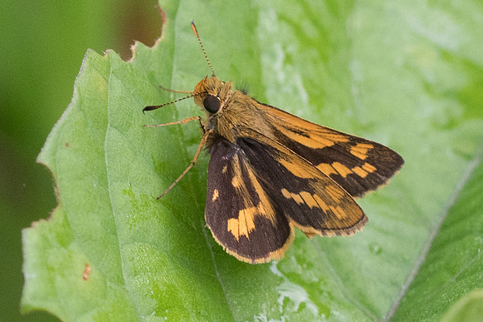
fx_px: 13303
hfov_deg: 2.1
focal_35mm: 991
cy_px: 40
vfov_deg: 1.4
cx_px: 213
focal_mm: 150
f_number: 6.3
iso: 800
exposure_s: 1/500
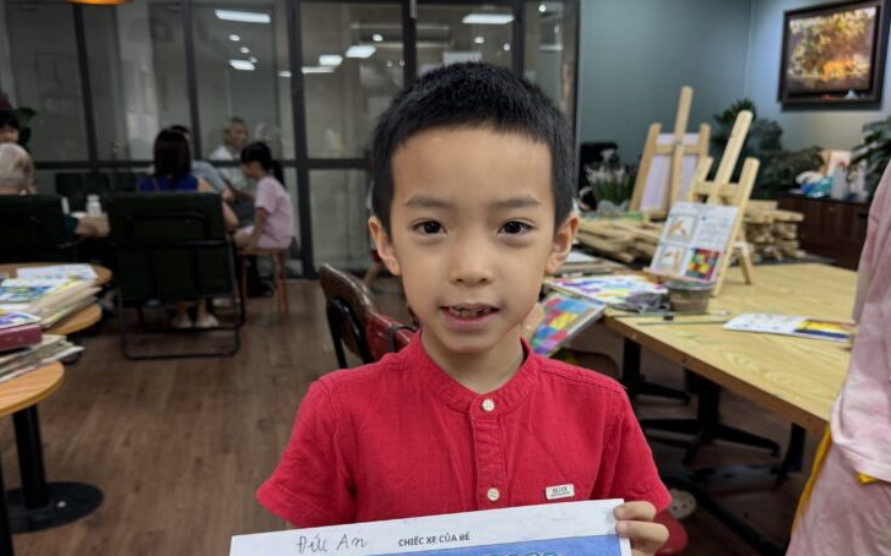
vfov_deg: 35.8
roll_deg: +0.1
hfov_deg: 55.3
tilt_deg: -14.7
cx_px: 457
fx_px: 850
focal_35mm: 35
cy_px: 377
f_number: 1.78
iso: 100
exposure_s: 1/100
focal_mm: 6.76
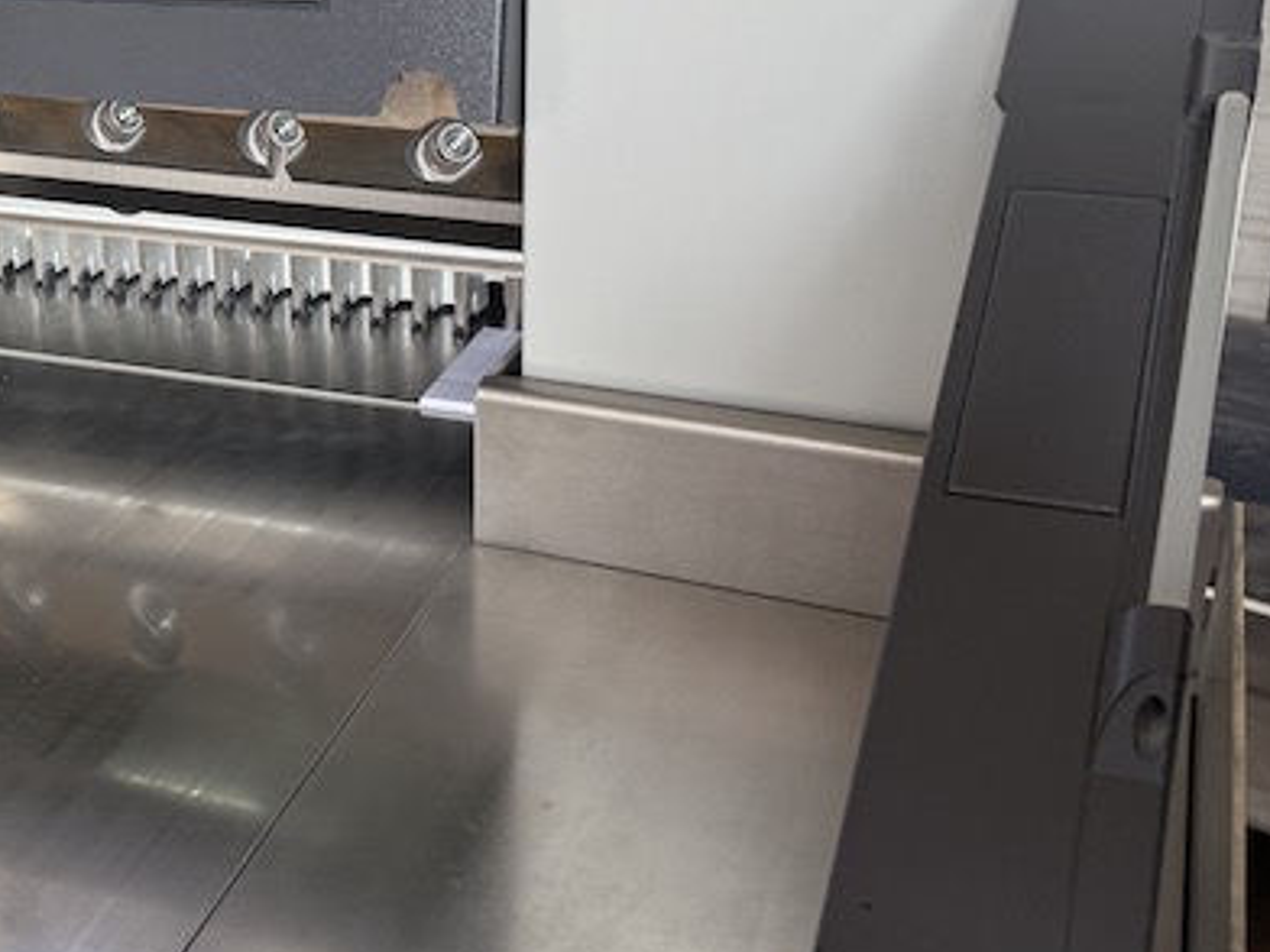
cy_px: 372
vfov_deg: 28.0
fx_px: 1908
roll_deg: +3.9
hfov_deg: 35.1
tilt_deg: -21.3
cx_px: 175
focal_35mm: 52
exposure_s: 1/107
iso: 200
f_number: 1.78
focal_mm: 6.76
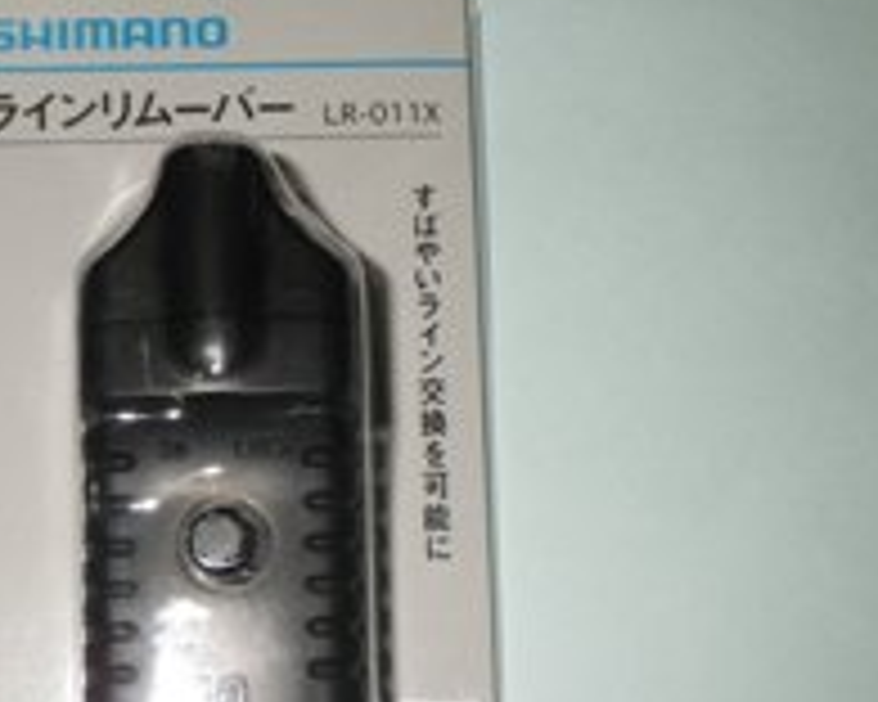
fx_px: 1455
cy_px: 531
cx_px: 320
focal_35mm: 56
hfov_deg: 33.4
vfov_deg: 26.8
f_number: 4.2
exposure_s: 1/50
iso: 250
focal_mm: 5
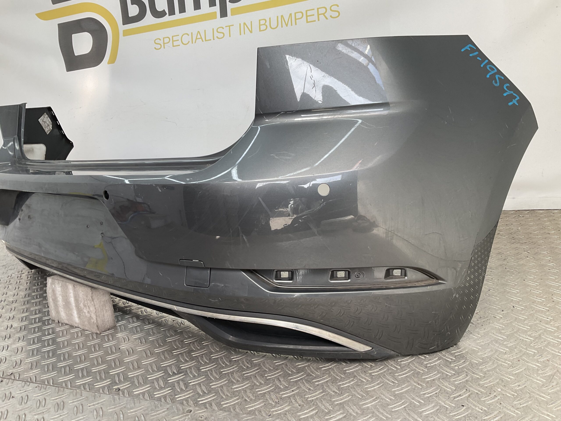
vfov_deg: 48.2
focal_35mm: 29
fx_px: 470
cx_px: 280
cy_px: 210
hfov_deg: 61.7
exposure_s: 1/126
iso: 16
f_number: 1.8
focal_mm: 3
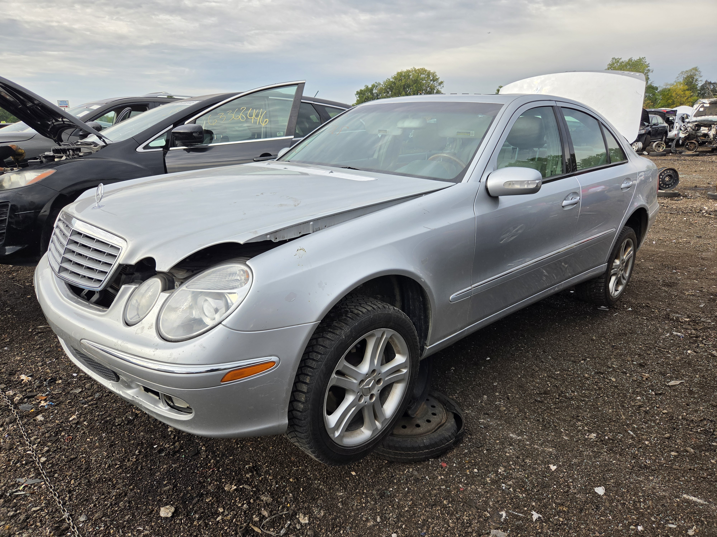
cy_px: 268
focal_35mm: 23
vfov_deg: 58.9
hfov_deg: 73.9
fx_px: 476
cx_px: 358
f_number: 1.8
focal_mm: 5.4
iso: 80
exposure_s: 1/2027
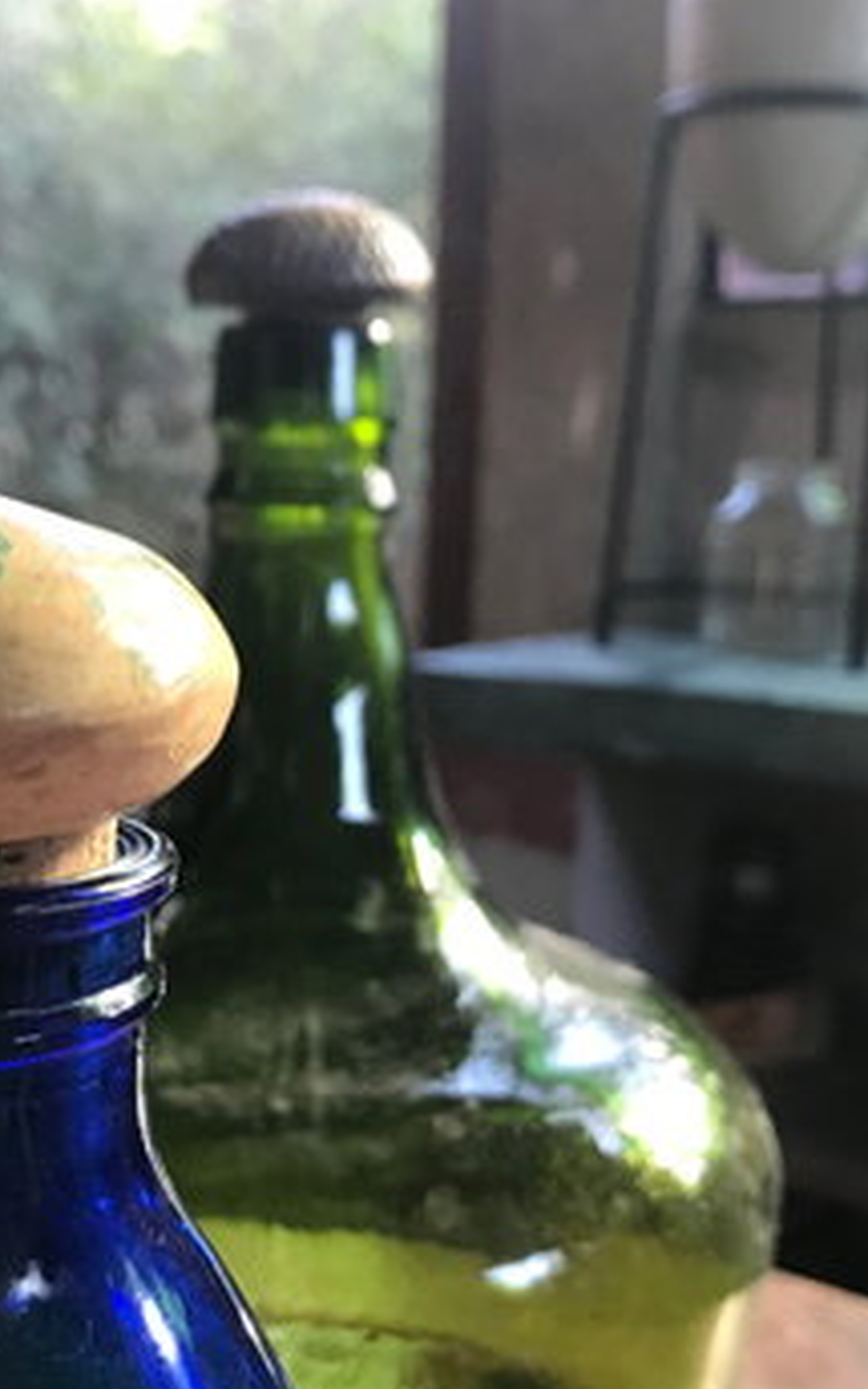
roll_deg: -0.8
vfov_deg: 43.4
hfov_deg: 27.8
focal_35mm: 46
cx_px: 266
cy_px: 781
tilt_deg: -7.9
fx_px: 1741
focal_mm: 3.99
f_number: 1.8
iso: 40
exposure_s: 1/25
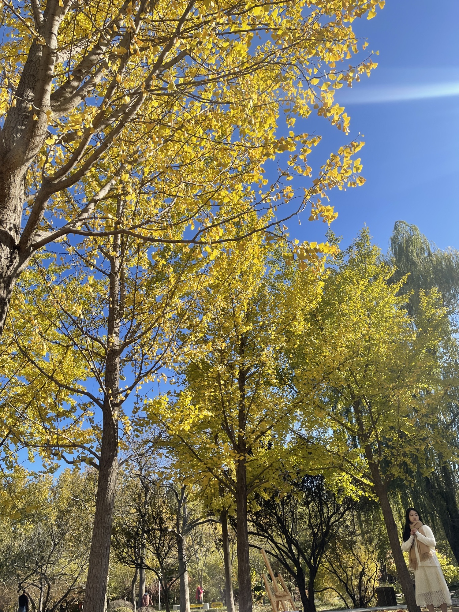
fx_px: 460
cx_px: 230
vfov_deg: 67.3
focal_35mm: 26
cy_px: 306
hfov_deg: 53.1
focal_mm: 5.1
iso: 32
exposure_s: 1/2488
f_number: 1.6
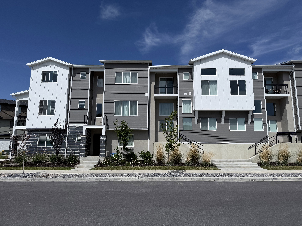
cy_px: 113
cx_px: 151
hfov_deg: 71.6
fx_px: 209
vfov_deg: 56.8
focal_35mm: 24
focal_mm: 6.76
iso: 80
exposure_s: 1/10309
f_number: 1.78
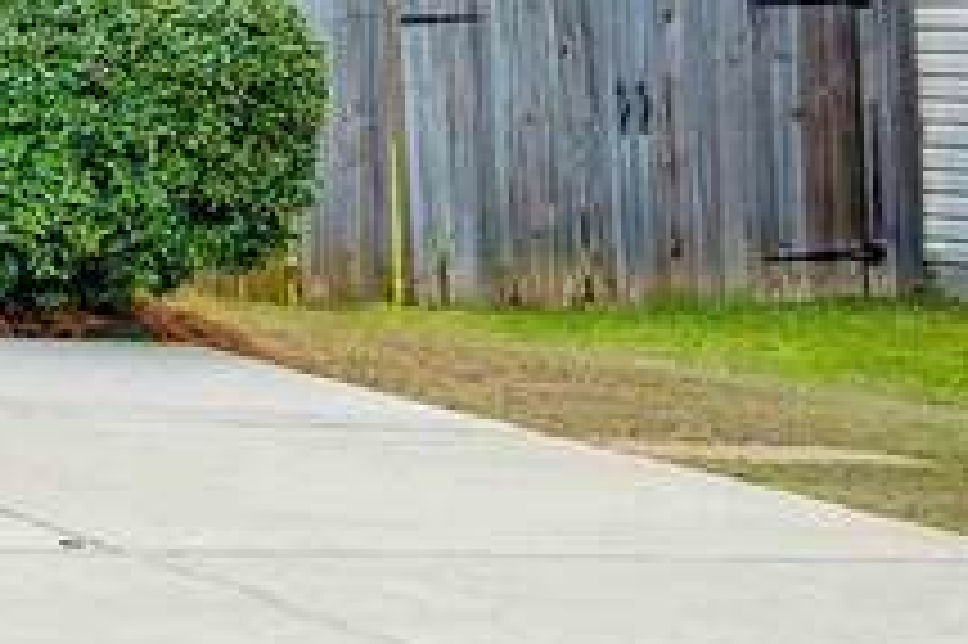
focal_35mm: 167
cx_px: -1886
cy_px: -110
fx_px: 4487
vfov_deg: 8.1
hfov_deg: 9.7
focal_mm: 28
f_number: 5.6
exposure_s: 1/160
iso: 100
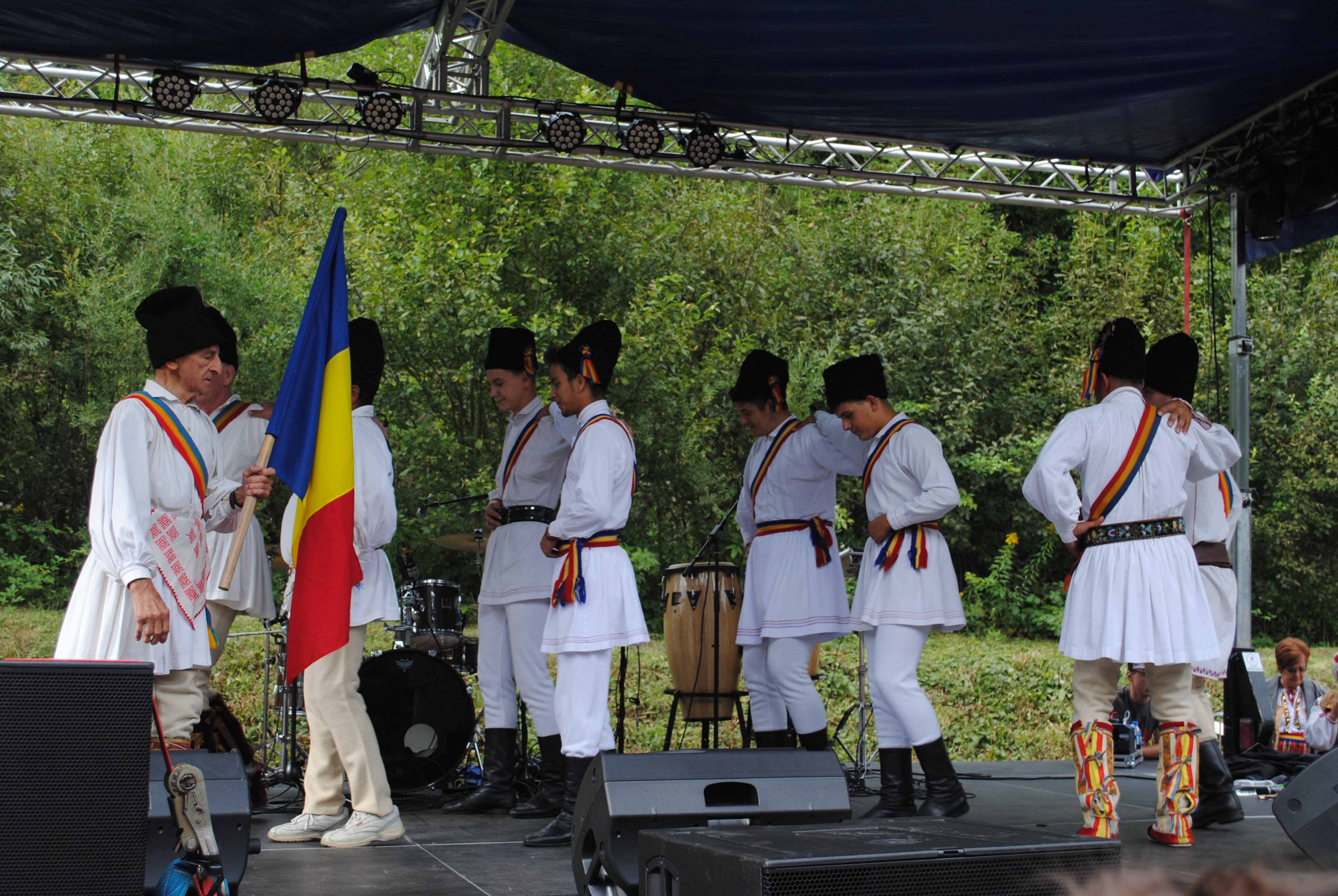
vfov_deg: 29.9
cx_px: 669
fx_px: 1674
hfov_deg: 43.6
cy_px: 448
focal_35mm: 45
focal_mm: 30
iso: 140
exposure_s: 1/125
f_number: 5.6
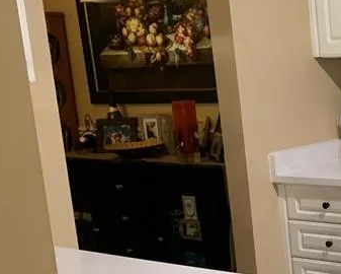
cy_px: 201
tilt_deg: -11.1
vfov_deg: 19.8
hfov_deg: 22.7
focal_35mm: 77
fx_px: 778
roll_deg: +2.0
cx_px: 415
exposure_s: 1/60
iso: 250
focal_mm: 4.25
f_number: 1.8
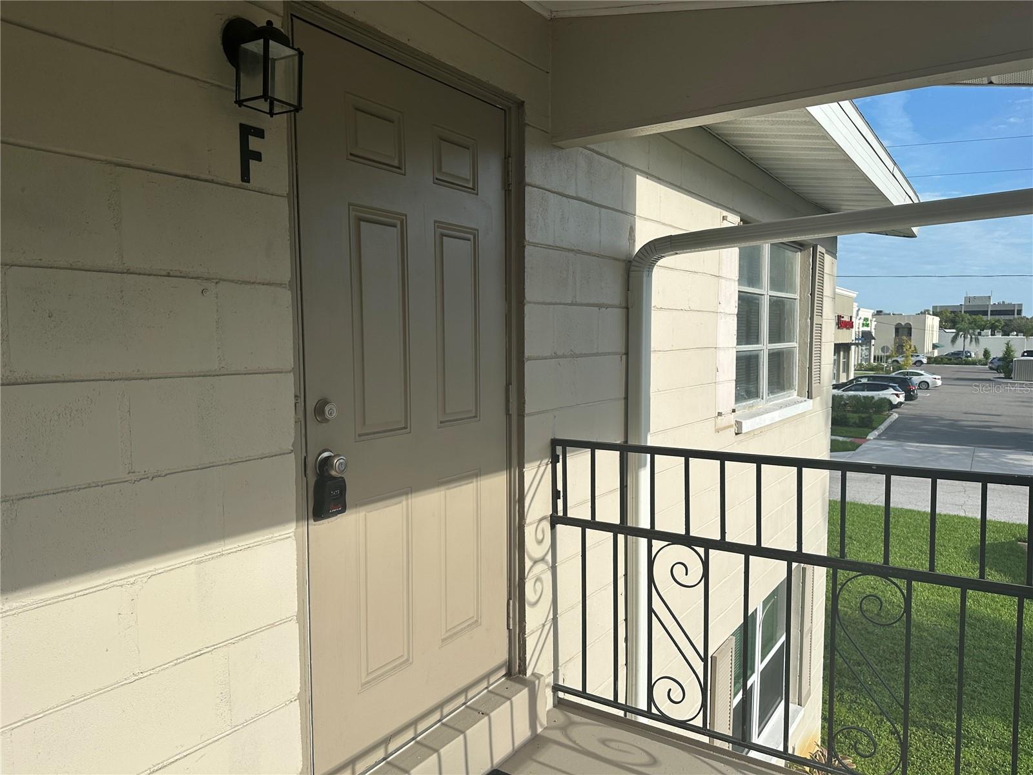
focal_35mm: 24
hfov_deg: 71.6
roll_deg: +0.0
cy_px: 388
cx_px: 516
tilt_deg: -4.0
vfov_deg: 56.8
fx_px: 716
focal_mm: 6.86
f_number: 1.78
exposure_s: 1/3861
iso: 80
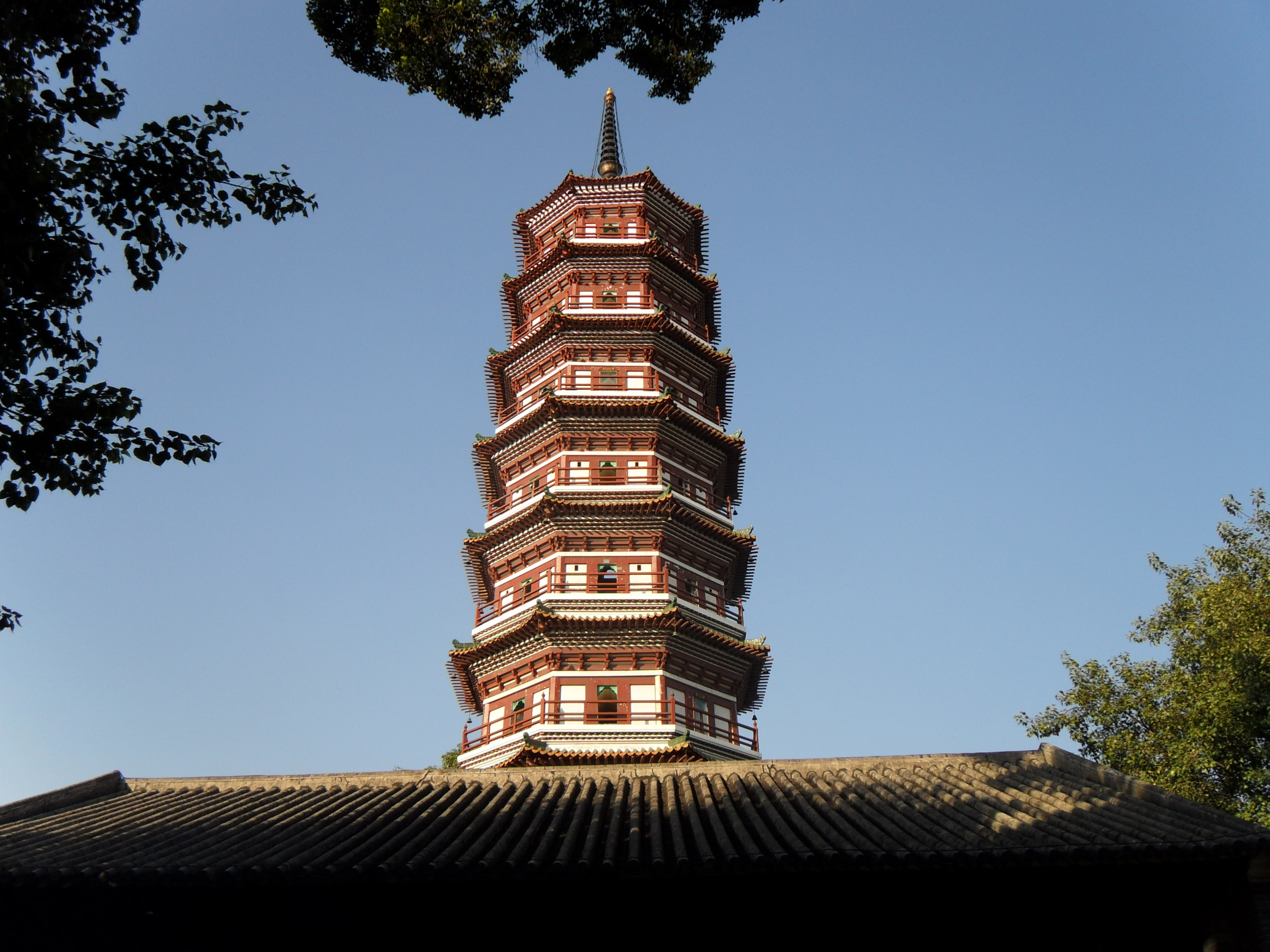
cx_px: 635
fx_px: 1247
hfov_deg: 54.0
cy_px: 476
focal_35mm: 34
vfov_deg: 41.8
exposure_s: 1/750
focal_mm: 6
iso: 80
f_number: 3.6
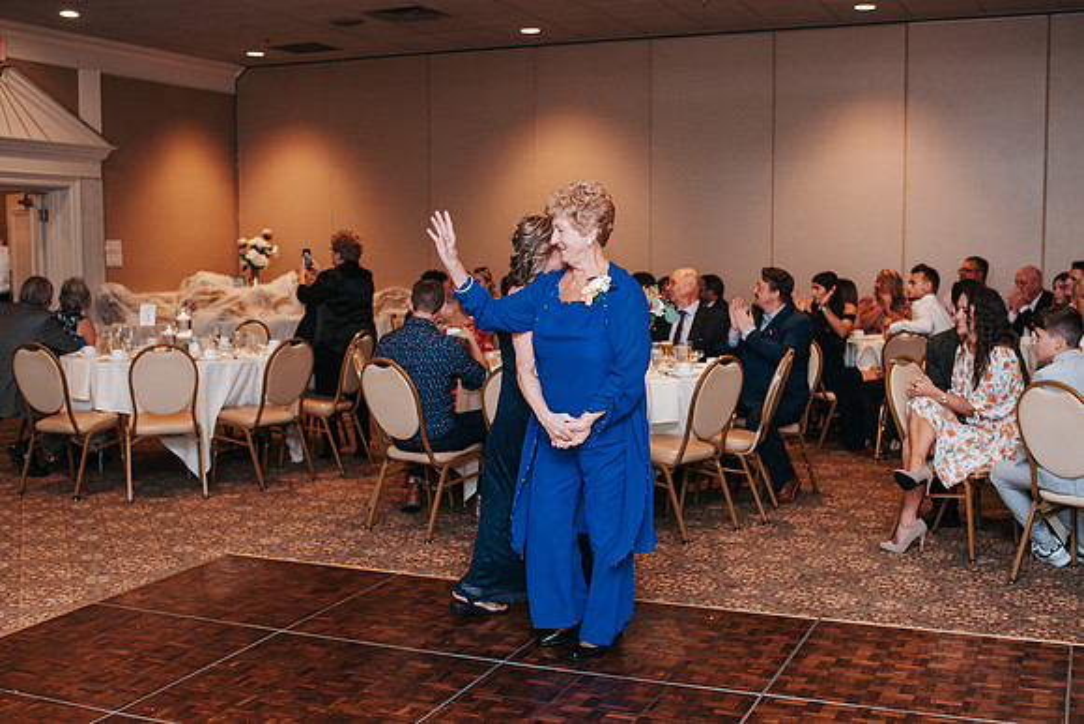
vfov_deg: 30.8
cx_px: 540
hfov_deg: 44.9
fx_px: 1311
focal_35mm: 44
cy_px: 381
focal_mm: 35
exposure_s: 1/160
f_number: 2.8
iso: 1000
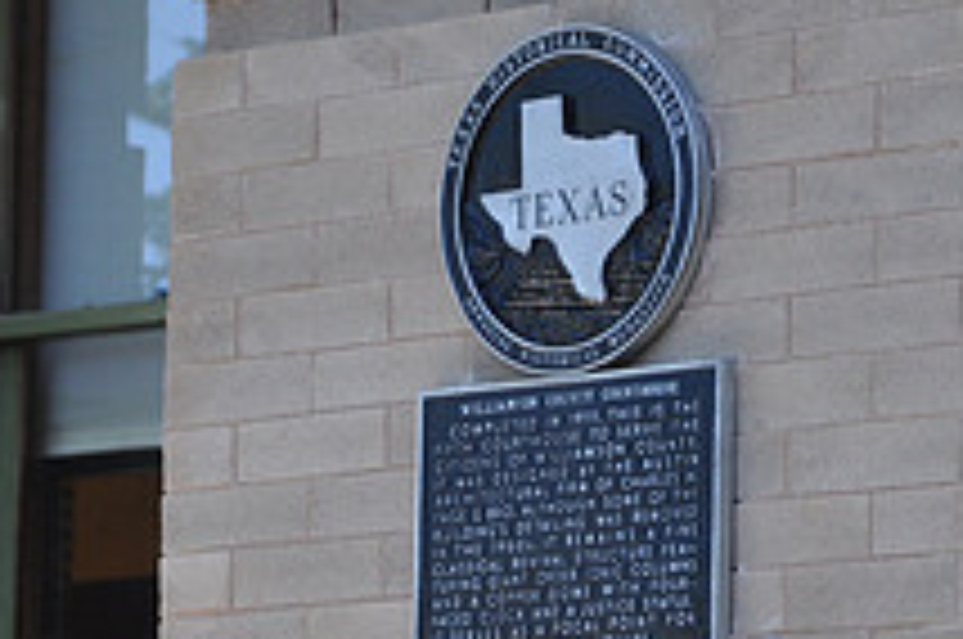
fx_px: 8156
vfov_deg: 4.5
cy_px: 457
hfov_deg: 6.8
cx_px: 657
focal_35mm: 305
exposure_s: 1/80
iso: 400
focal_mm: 75
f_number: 5.3
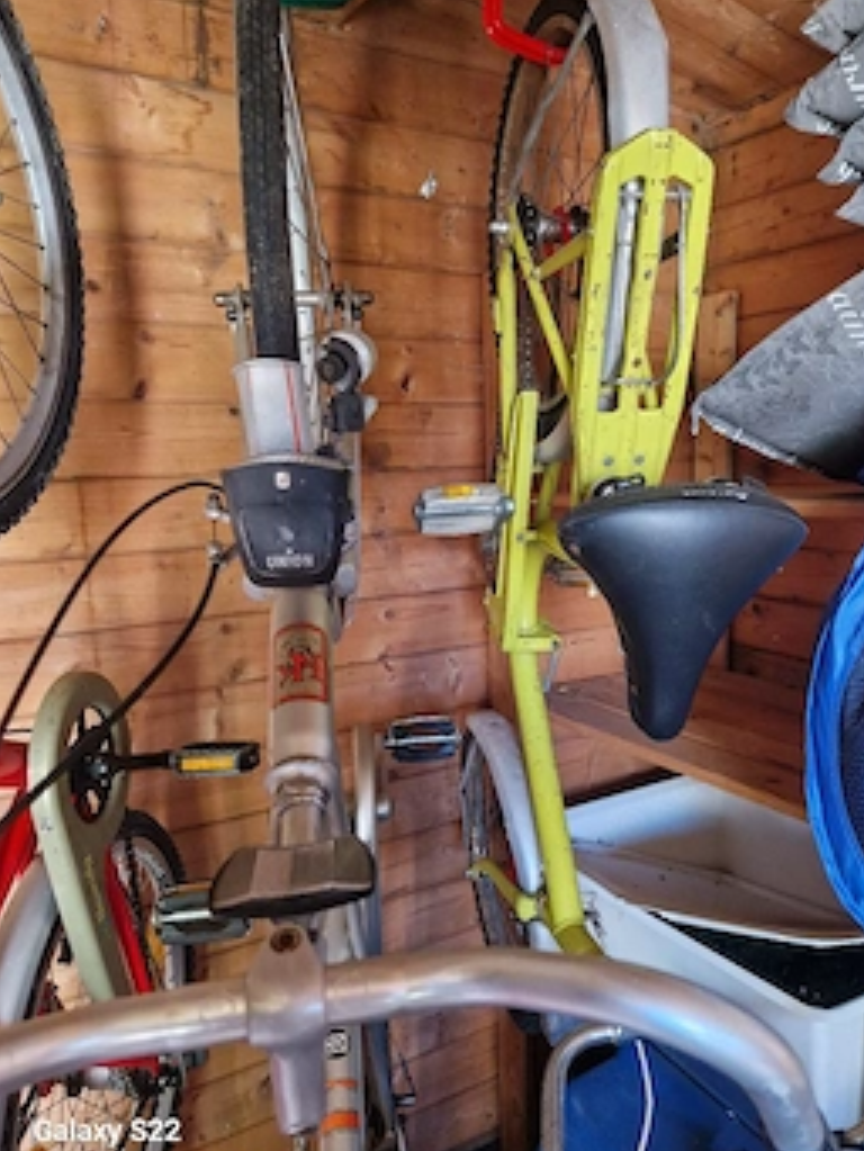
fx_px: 898
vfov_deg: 65.3
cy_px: 574
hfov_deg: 51.3
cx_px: 476
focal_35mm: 27
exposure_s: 1/100
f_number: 1.8
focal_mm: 5.4
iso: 1000
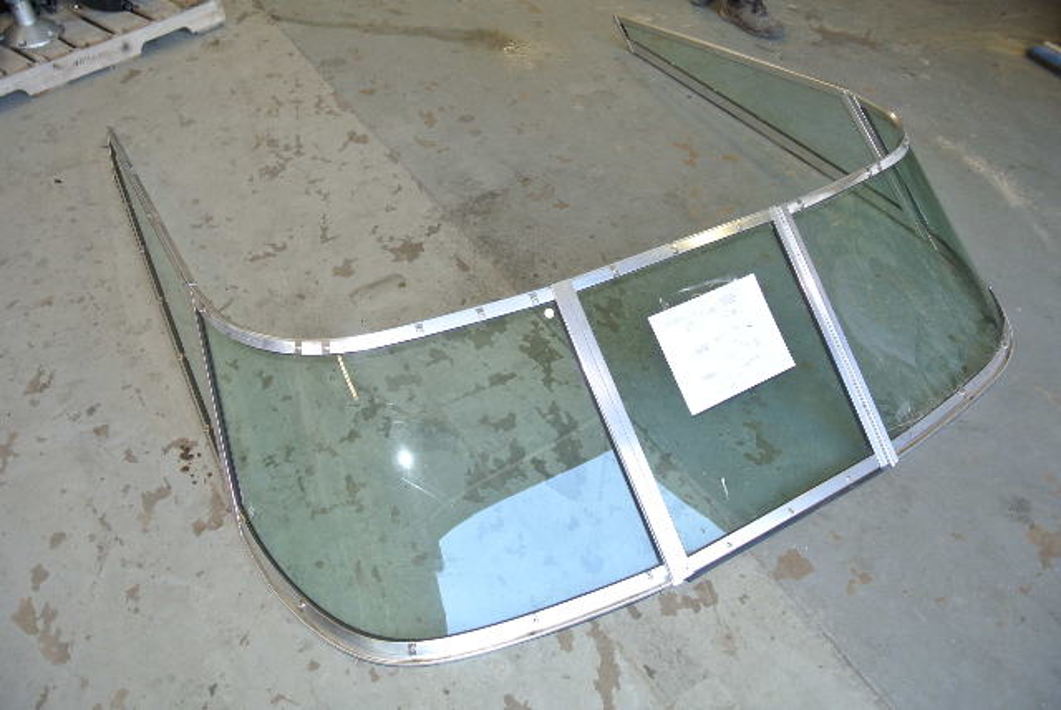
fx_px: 796
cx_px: 530
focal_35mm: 27
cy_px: 355
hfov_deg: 67.3
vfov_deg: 48.0
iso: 220
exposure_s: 1/60
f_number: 3.5
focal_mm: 10
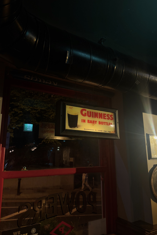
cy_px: 118
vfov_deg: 71.5
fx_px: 164
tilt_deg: +13.3
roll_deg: +0.2
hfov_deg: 51.3
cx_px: 80
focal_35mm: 25
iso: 160
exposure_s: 1/50
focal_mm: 6.76
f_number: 1.78
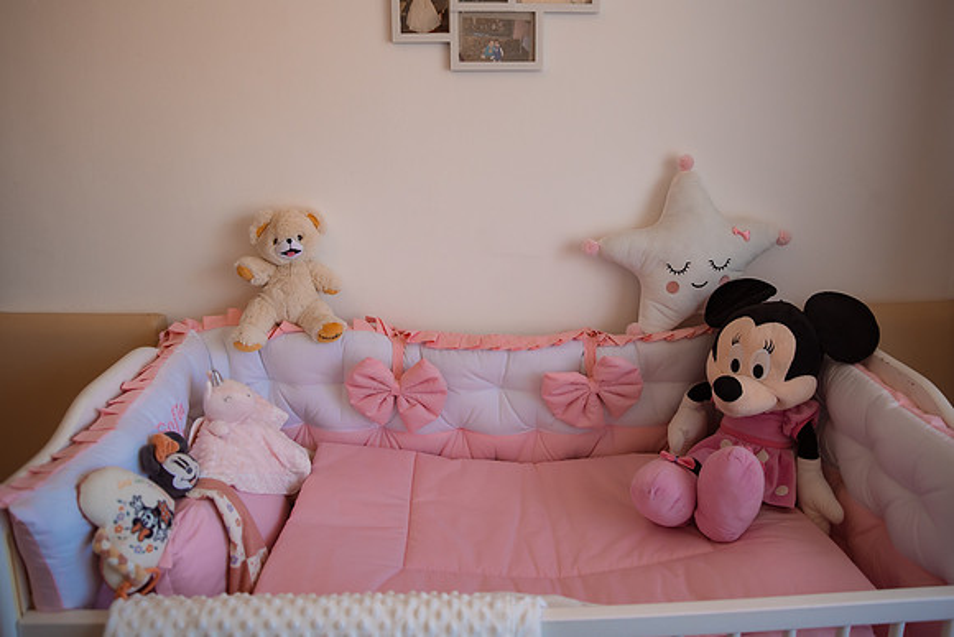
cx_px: 509
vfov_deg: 47.2
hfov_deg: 66.5
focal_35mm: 27
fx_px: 727
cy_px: 273
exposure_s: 1/400
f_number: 2.8
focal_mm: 24
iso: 800
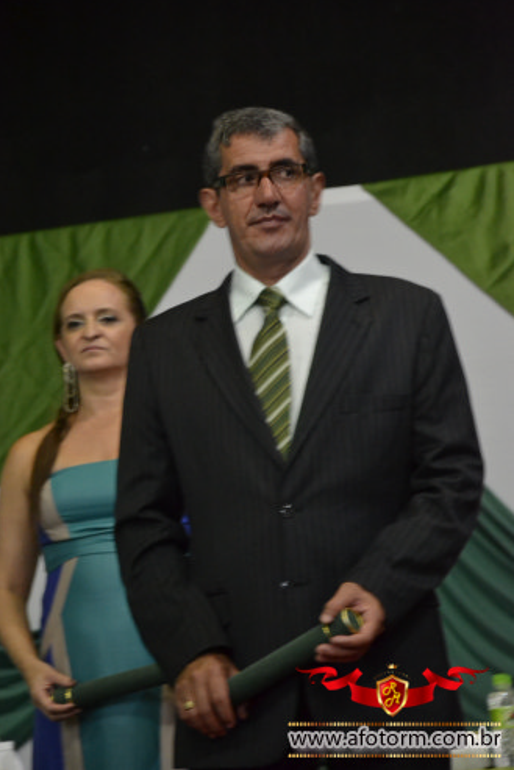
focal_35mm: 152
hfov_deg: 9.0
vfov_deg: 13.5
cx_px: 255
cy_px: 381
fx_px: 3253
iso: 3200
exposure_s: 1/20
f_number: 5.6
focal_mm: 100
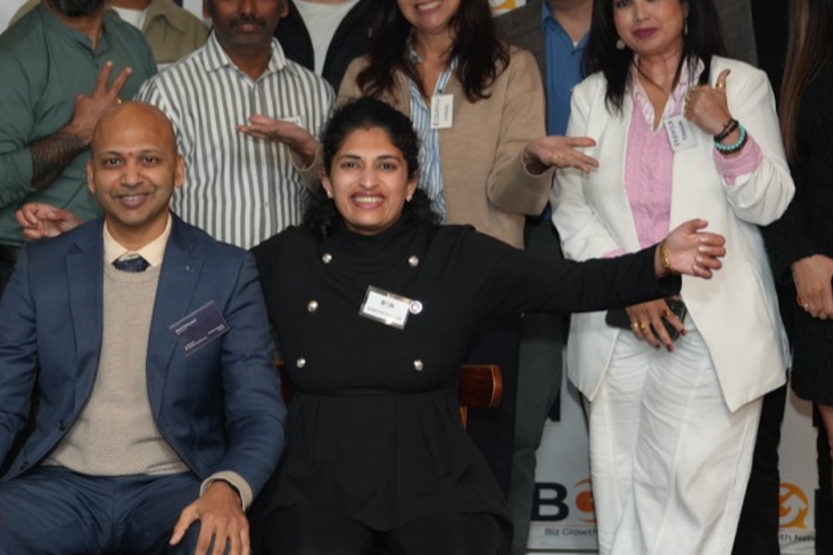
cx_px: 215
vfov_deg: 10.5
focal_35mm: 130
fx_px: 3006
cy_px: 185
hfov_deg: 15.7
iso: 400
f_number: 2.2
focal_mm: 51
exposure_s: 1/60
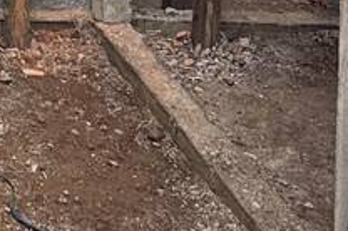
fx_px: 975
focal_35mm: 101
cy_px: -377
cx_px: -102
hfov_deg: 18.8
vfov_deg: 10.8
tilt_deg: +2.0
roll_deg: -4.0
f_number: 2.2
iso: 40
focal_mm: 2.22
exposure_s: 1/176
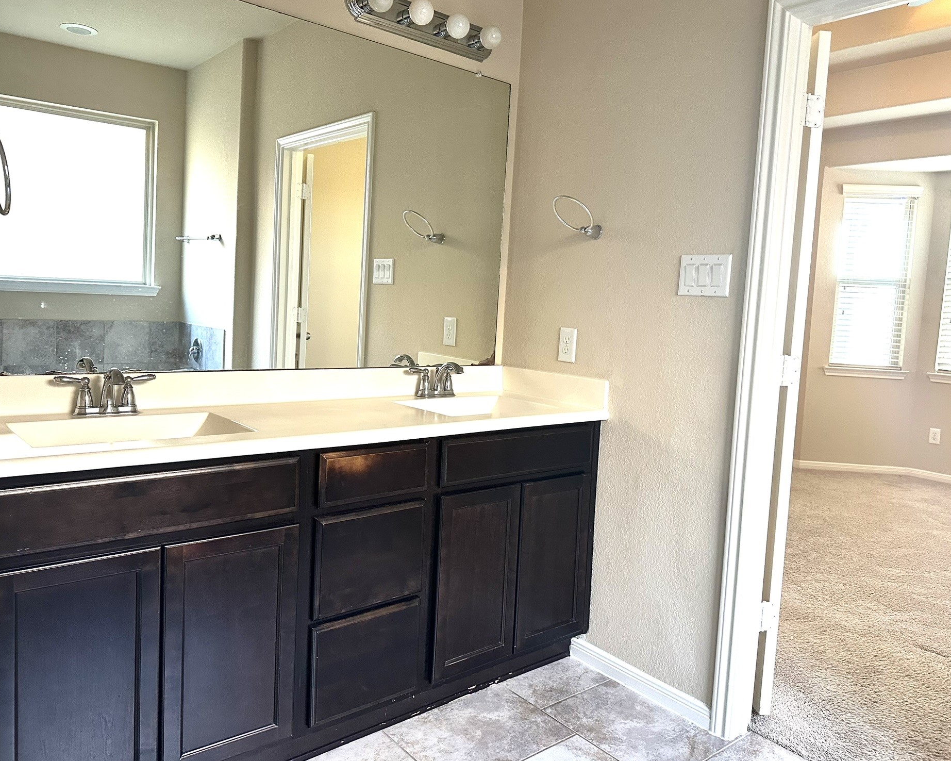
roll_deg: -3.1
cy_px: 368
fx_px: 732
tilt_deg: -4.9
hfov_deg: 66.0
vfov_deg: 54.9
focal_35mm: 26
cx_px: 487
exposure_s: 1/60
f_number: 1.78
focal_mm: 6.86
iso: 400
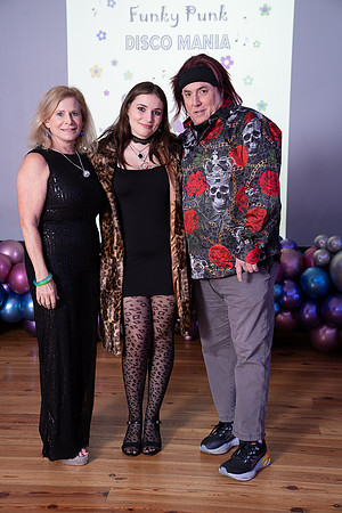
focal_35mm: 53
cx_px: 171
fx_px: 755
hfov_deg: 25.5
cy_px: 256
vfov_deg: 37.5
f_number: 4
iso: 800
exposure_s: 1/40
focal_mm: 53
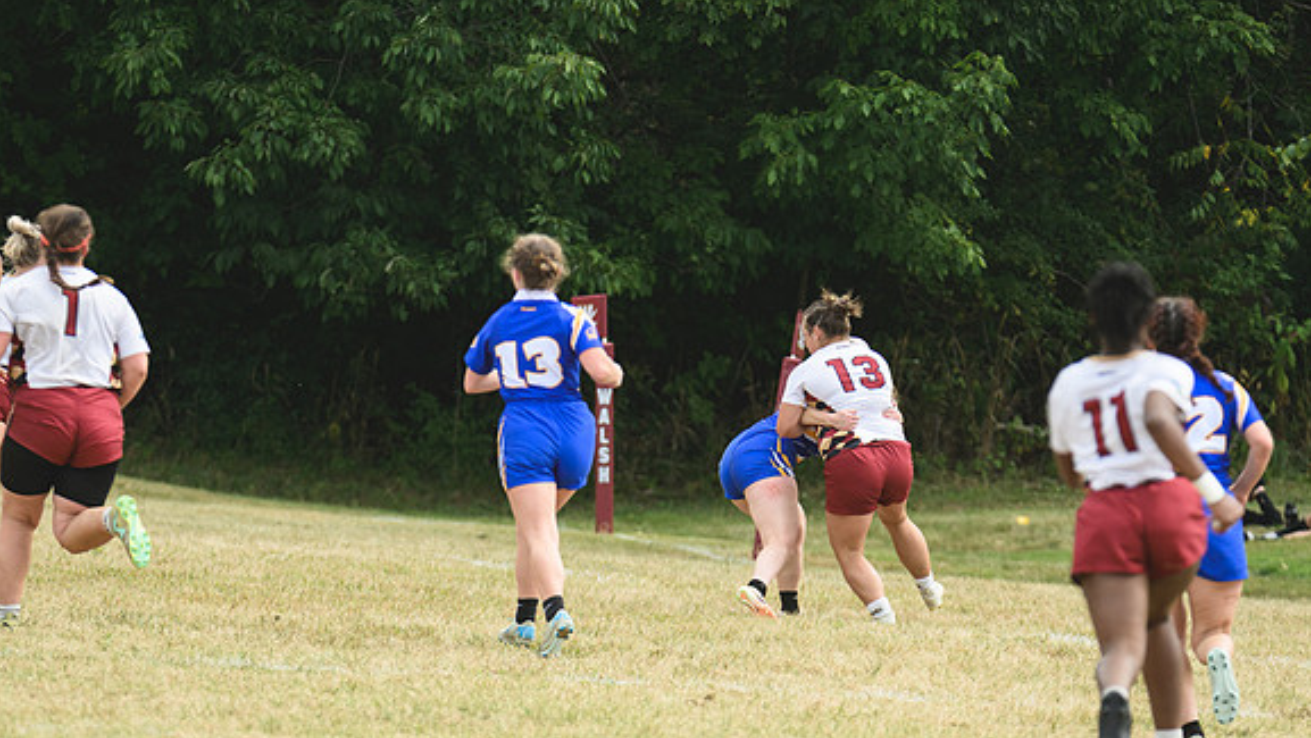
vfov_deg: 2.4
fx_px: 17561
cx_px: 657
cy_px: 400
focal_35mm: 505
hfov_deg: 4.3
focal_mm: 320
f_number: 5.6
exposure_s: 1/1000
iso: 450
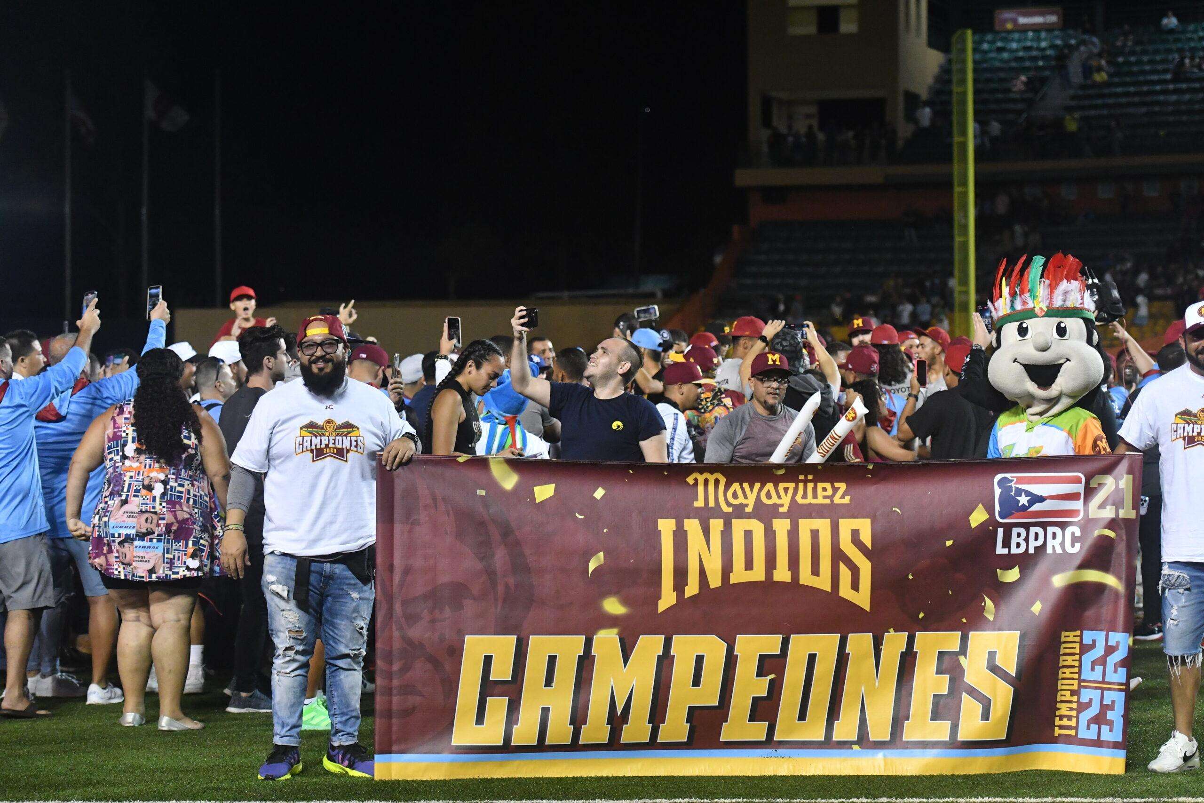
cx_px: 602
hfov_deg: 19.5
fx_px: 3512
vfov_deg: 13.0
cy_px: 402
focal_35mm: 105
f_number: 2.8
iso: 2500
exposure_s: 1/2000
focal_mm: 70
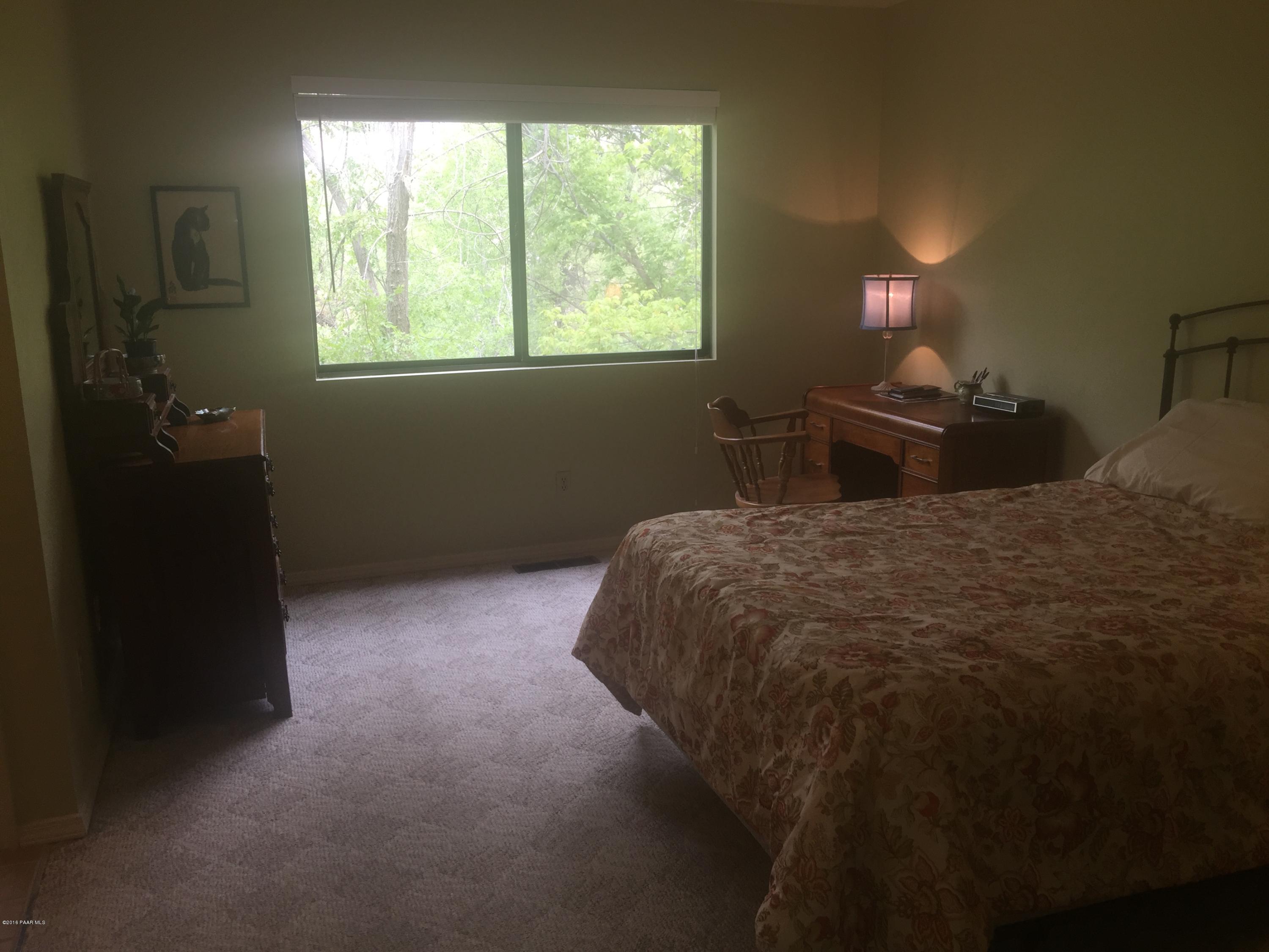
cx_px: 634
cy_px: 476
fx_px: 1063
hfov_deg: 61.7
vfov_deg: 48.2
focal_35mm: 29
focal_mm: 4.15
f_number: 2.2
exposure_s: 1/50
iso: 32
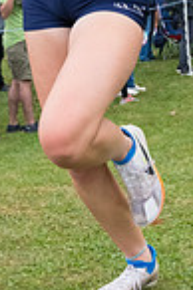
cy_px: -18
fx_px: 895
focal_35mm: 111
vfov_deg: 17.9
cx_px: 43
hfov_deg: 12.3
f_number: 5.6
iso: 3200
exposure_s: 1/1600
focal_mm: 24
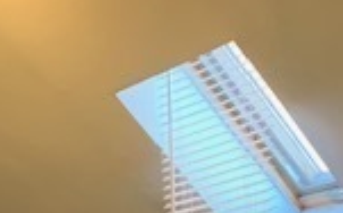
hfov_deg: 17.8
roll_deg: +2.5
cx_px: 248
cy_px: 630
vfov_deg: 9.1
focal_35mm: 117
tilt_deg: -11.0
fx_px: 1092
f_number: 1.8
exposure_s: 1/30
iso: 500
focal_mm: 4.25
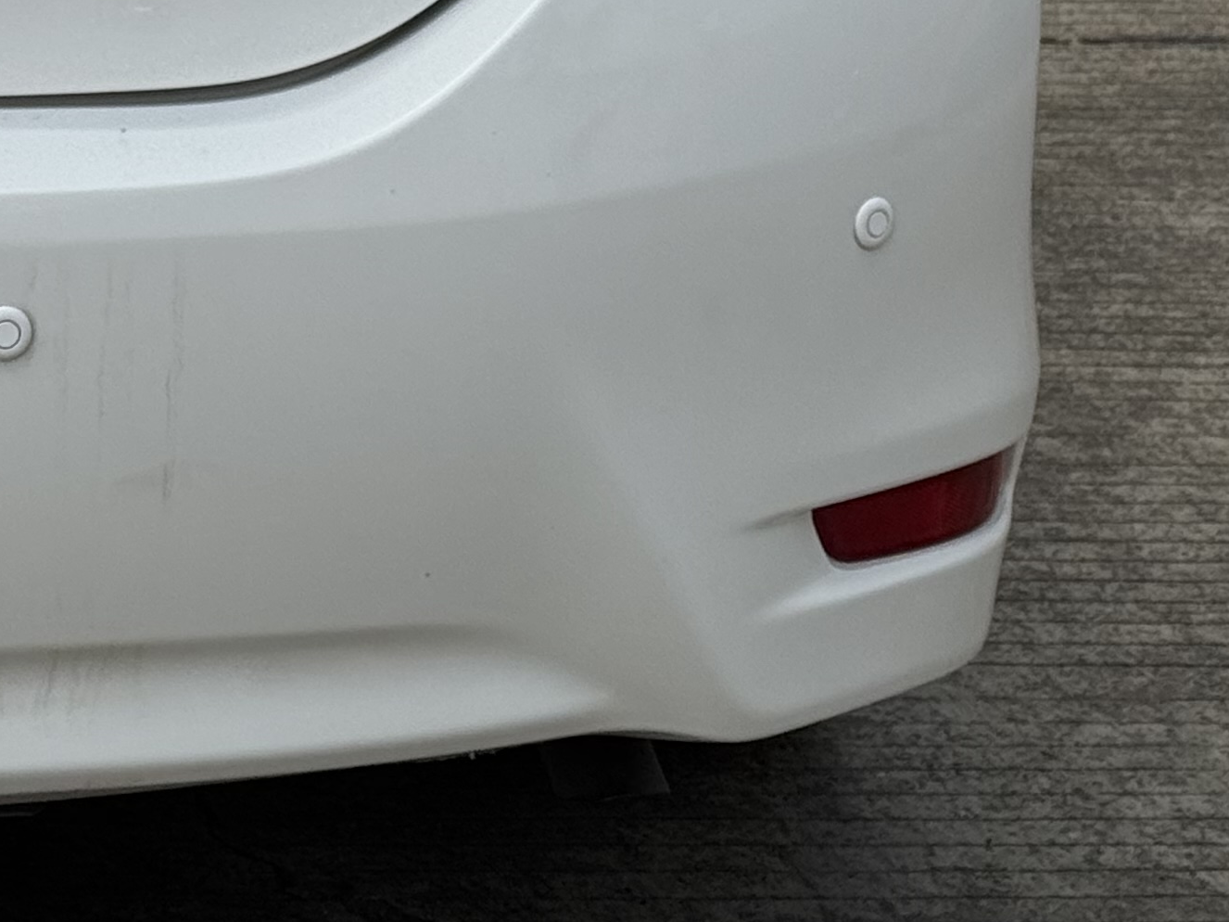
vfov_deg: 9.9
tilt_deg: -14.5
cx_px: -472
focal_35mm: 146
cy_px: -298
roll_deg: +0.3
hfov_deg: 13.0
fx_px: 5183
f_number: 1.78
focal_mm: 6.76
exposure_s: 1/1597
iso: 64
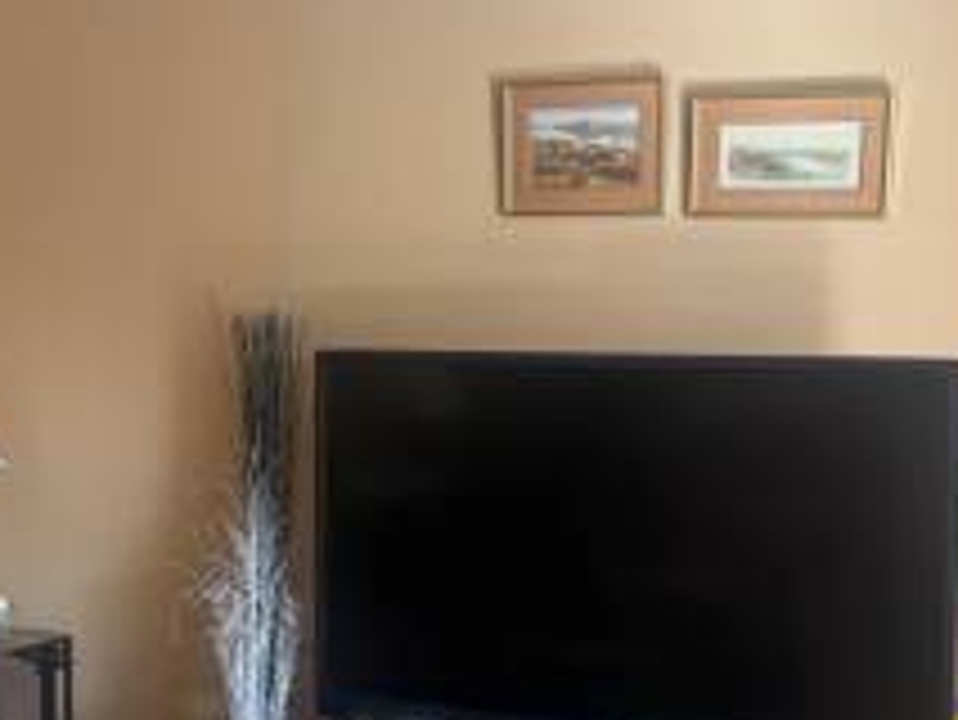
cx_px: 229
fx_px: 1994
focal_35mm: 72
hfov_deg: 26.6
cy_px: 457
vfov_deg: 20.4
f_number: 1.78
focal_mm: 6.76
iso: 160
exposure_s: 1/60
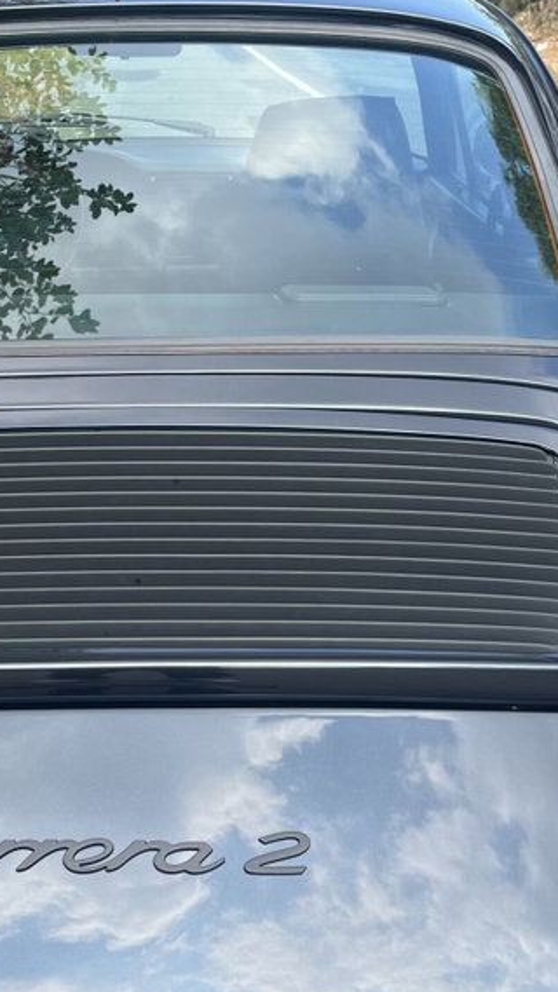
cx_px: 143
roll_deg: -1.1
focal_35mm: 51
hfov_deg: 23.3
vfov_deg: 40.3
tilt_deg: -24.1
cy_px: 621
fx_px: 1342
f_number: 1.6
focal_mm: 5.1
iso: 50
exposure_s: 1/975
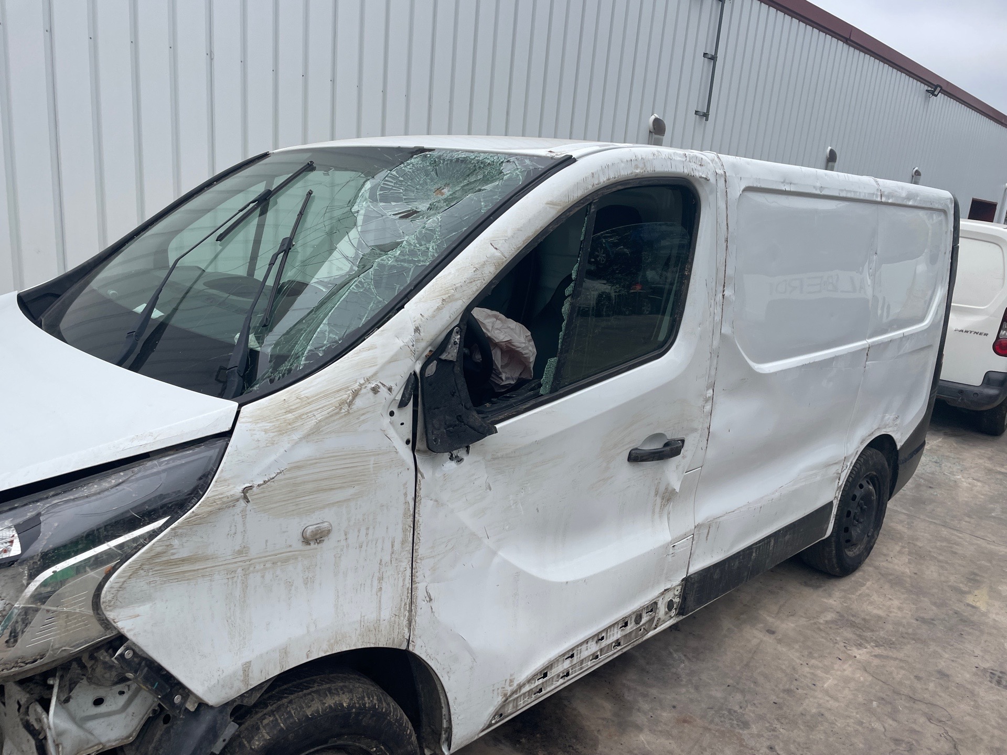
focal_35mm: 26
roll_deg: -5.0
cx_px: 504
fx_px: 756
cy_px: 378
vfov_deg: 53.1
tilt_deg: -14.6
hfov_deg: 67.3
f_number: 1.6
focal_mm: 4.2
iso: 32
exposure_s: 1/666
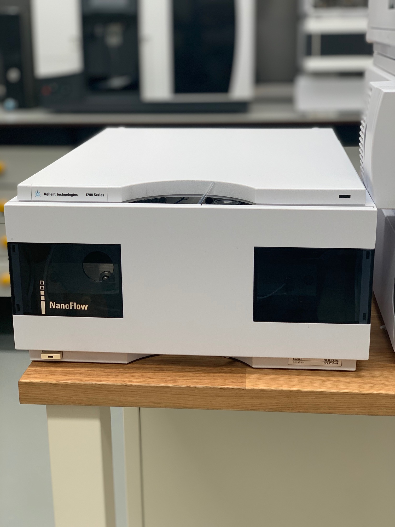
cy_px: 264
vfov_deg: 36.8
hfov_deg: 28.0
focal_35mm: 52
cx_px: 198
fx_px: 791
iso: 40
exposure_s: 1/122
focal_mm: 6
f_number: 2.4
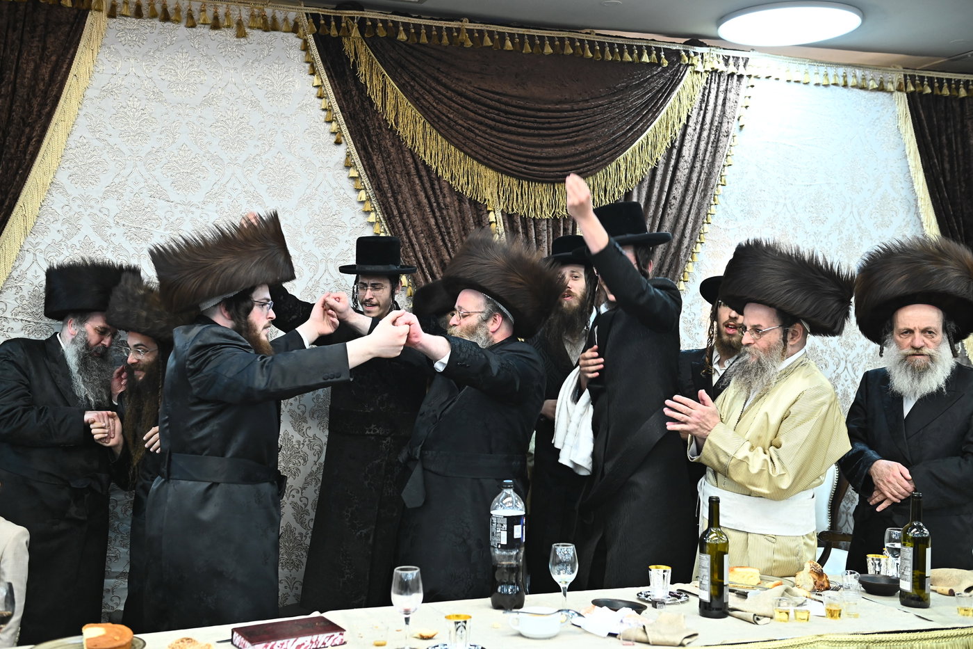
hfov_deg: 44.5
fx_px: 1189
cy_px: 324
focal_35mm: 44
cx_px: 486
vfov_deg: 30.5
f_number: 4
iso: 2000
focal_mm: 44
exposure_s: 1/200
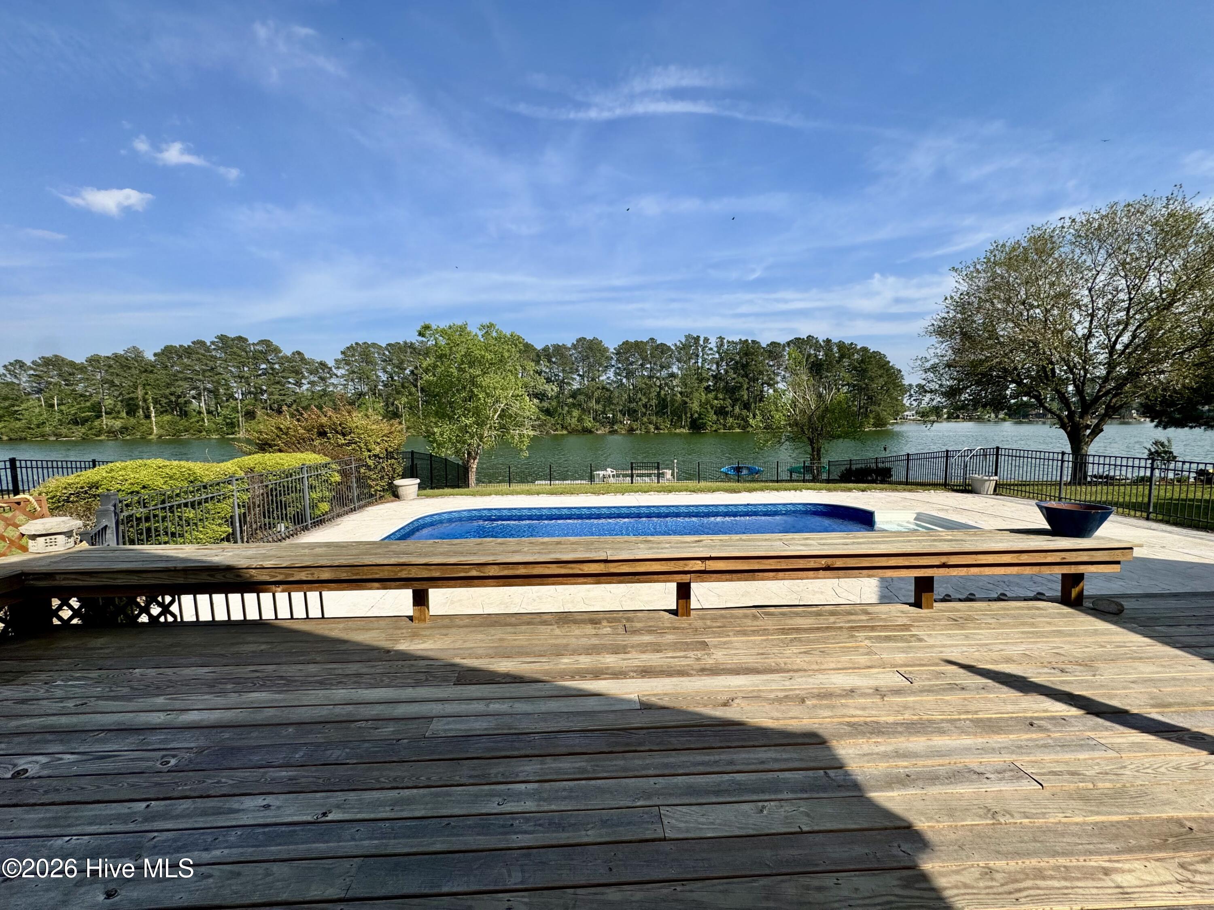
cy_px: 455
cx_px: 607
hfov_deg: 102.1
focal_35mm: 14
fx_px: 491
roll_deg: +0.0
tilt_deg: -4.8
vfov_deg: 85.7
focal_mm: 2.22
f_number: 2.2
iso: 50
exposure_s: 1/2494
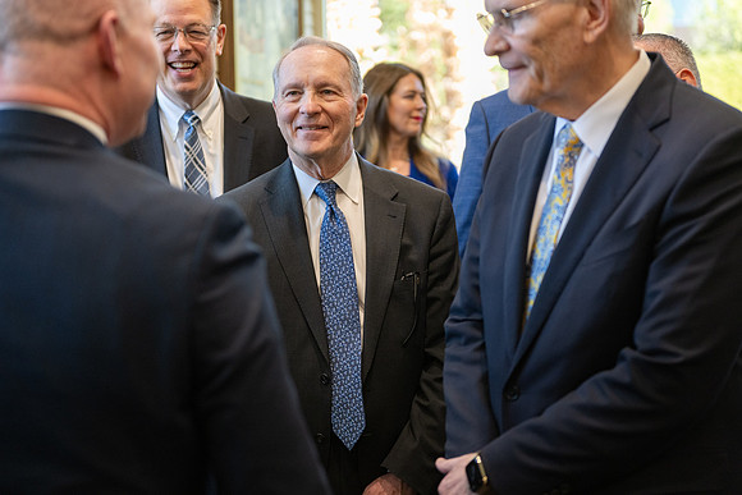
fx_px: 1443
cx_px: 371
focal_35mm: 70
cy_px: 248
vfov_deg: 19.5
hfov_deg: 28.8
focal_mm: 70
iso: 1250
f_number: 2.8
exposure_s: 1/320
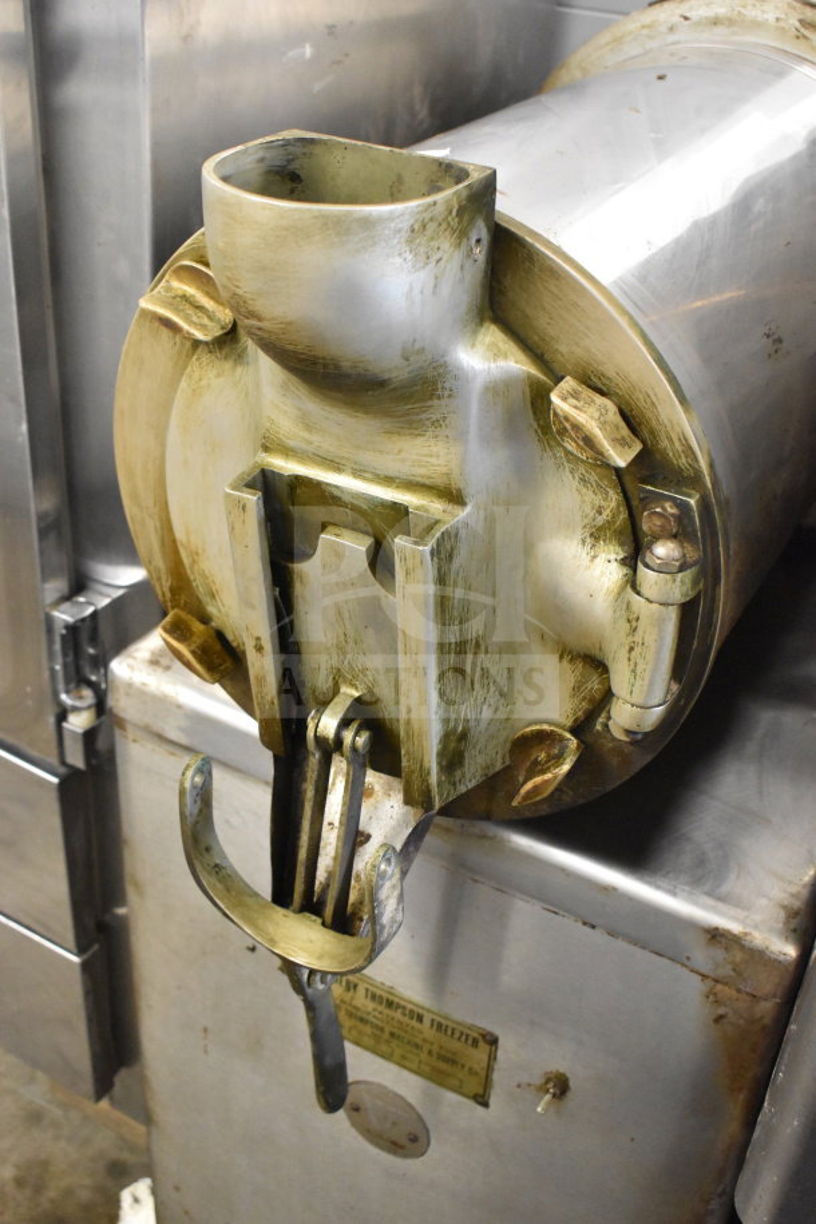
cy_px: 612
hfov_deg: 34.2
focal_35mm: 39
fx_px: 1326
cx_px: 408
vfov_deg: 49.6
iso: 6400
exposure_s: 1/100
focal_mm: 26
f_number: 5
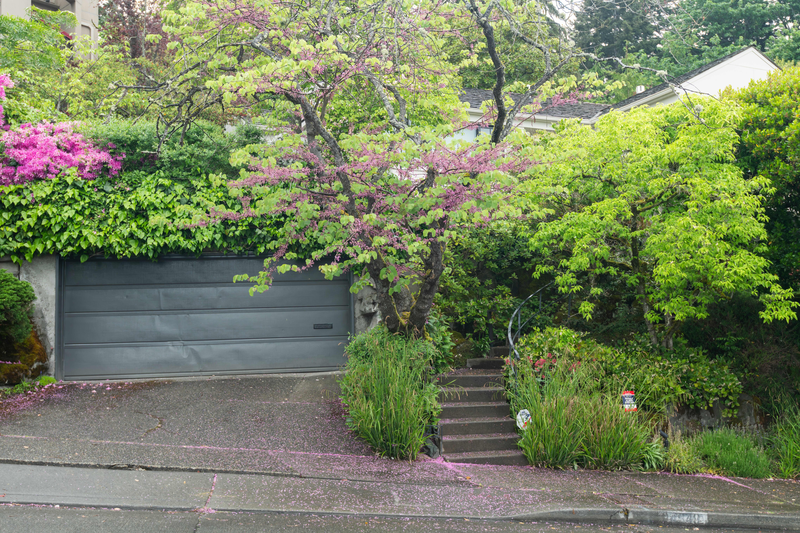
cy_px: 266
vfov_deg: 37.9
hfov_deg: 54.4
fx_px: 778
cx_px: 400
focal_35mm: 35
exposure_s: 1/100
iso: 400
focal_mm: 35
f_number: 6.3
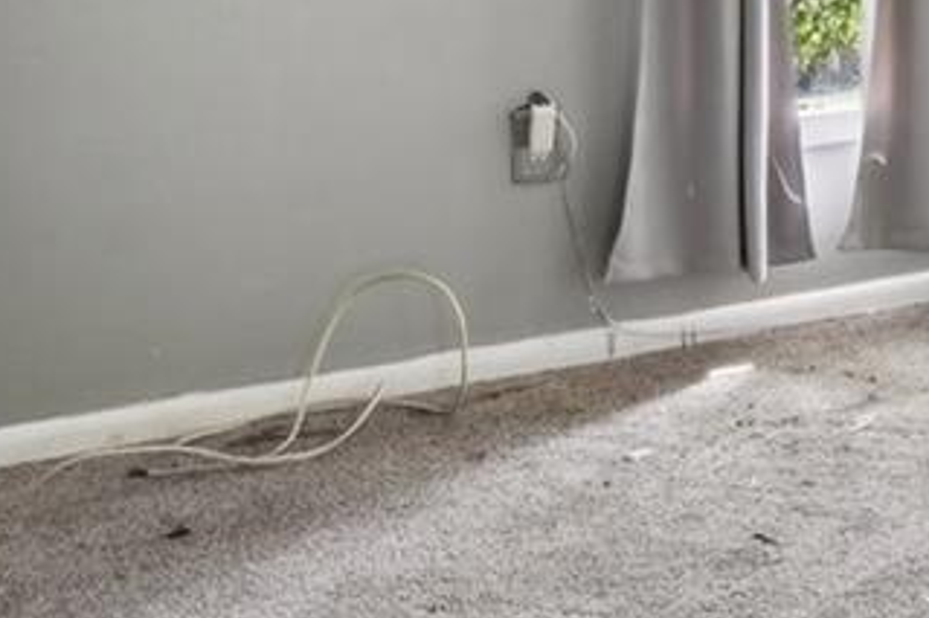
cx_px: 1542
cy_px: -200
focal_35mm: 70
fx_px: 1805
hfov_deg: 21.8
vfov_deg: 18.1
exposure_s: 1/8
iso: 400
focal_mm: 14
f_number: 8
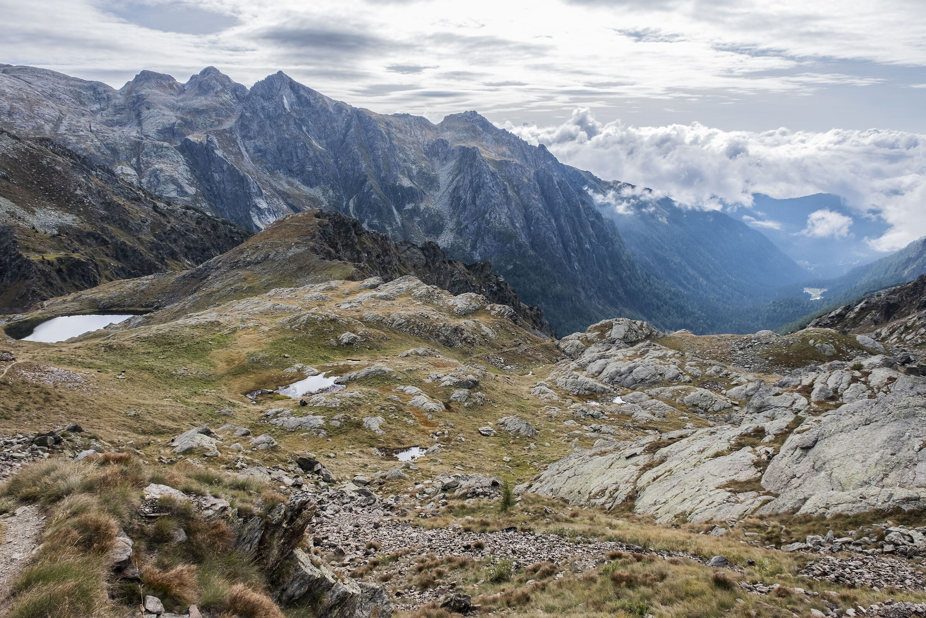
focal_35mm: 24
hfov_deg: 73.7
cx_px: 463
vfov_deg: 53.1
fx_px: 617
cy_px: 309
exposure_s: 1/240
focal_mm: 16
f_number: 9
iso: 400
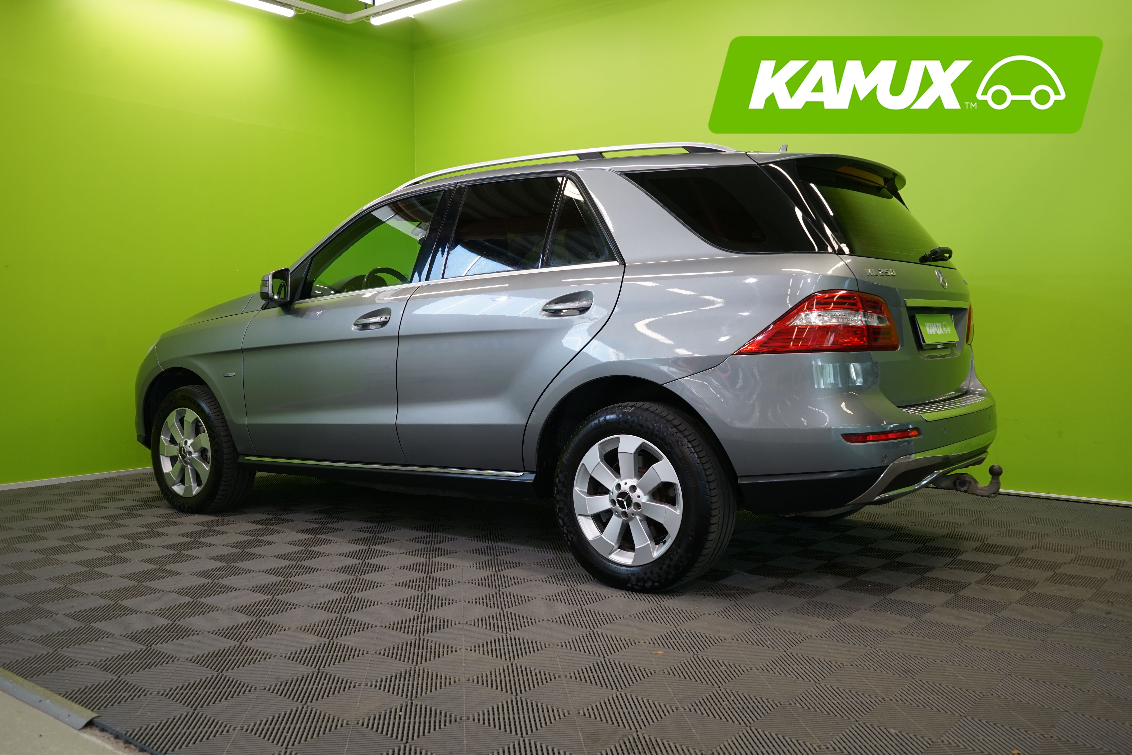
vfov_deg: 42.3
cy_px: 378
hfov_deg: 60.3
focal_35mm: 31
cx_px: 566
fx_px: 975
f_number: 6.3
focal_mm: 31
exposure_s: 1/30
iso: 400
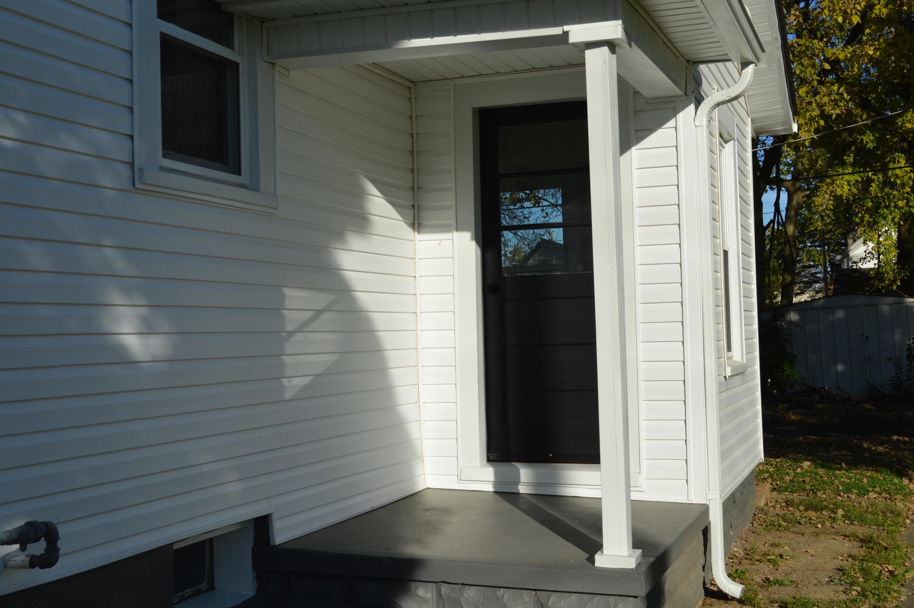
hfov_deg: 46.4
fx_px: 1065
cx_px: 457
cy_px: 304
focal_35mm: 42
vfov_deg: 31.8
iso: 100
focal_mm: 28
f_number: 9
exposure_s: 1/320
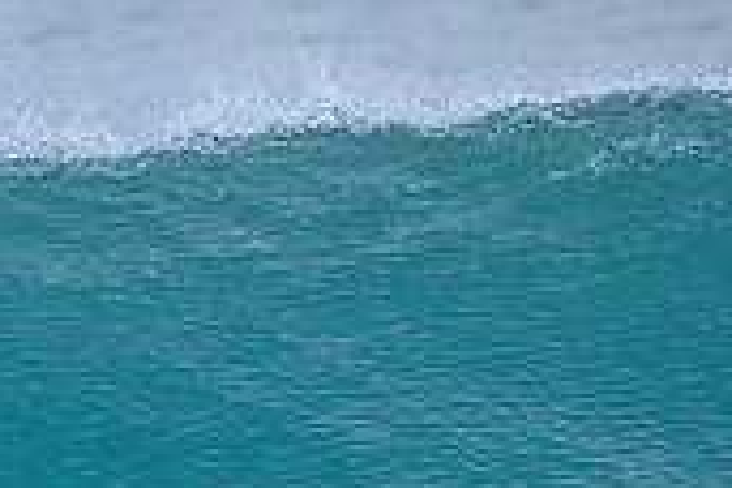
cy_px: 498
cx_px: 99
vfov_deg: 0.4
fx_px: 63150
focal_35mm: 3106
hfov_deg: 0.7
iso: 1250
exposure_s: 1/2000
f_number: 6.3
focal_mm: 800
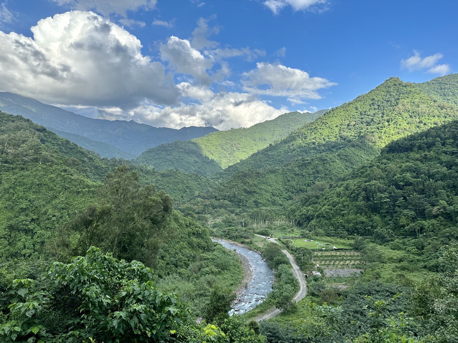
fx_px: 318
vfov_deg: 56.8
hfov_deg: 71.6
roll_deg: +1.3
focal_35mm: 24
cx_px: 229
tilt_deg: +0.9
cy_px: 172
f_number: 1.78
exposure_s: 1/1949
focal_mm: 6.86
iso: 80
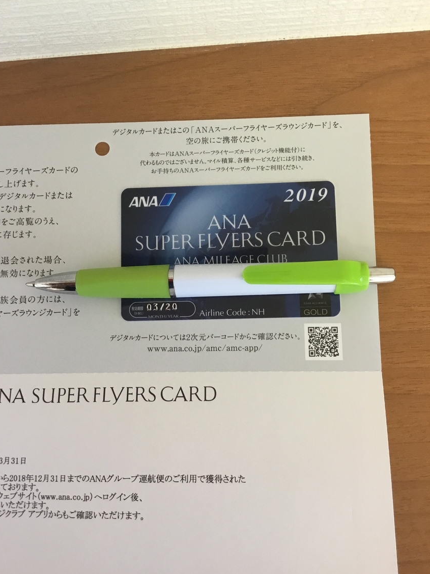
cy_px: 279
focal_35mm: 33
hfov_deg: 42.9
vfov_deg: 55.3
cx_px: 207
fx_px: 547
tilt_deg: -81.6
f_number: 2.4
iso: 125
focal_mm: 3.3
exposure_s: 1/33
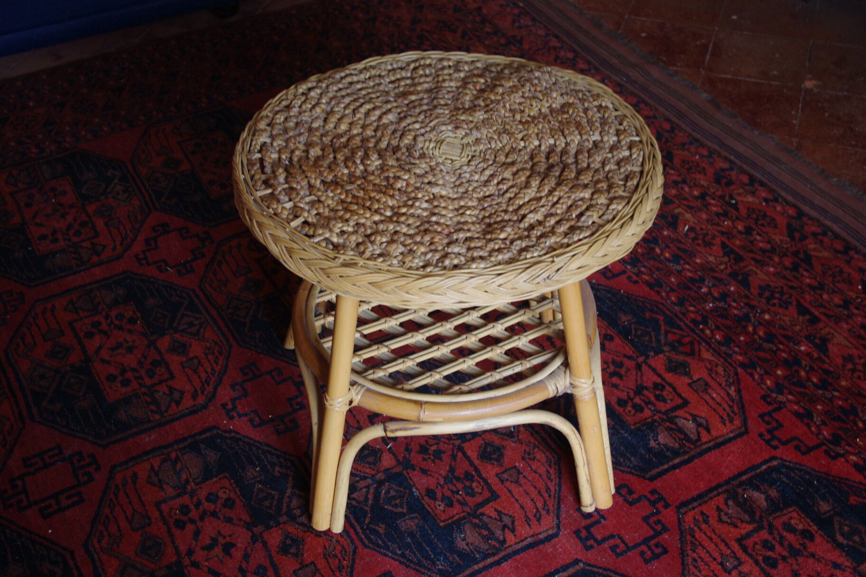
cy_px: 288
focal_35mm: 49
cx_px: 433
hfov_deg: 40.3
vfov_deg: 27.5
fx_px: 1179
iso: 400
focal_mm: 32.5
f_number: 4
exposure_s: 1/6
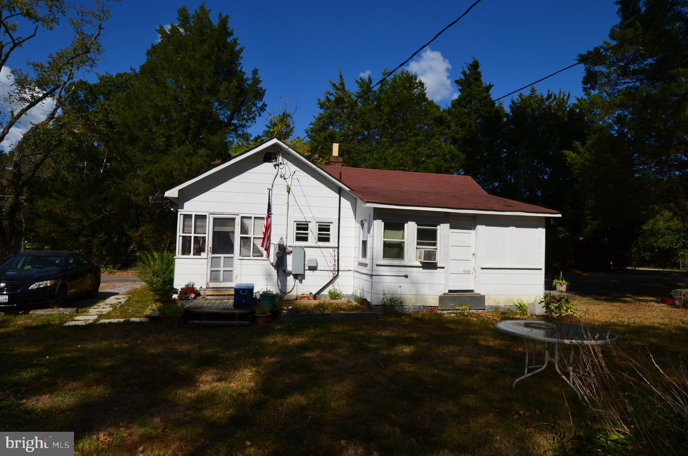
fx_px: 400
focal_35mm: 21
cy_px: 228
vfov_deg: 59.3
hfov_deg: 81.3
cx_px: 344
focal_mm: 14
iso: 200
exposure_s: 1/400
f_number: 11
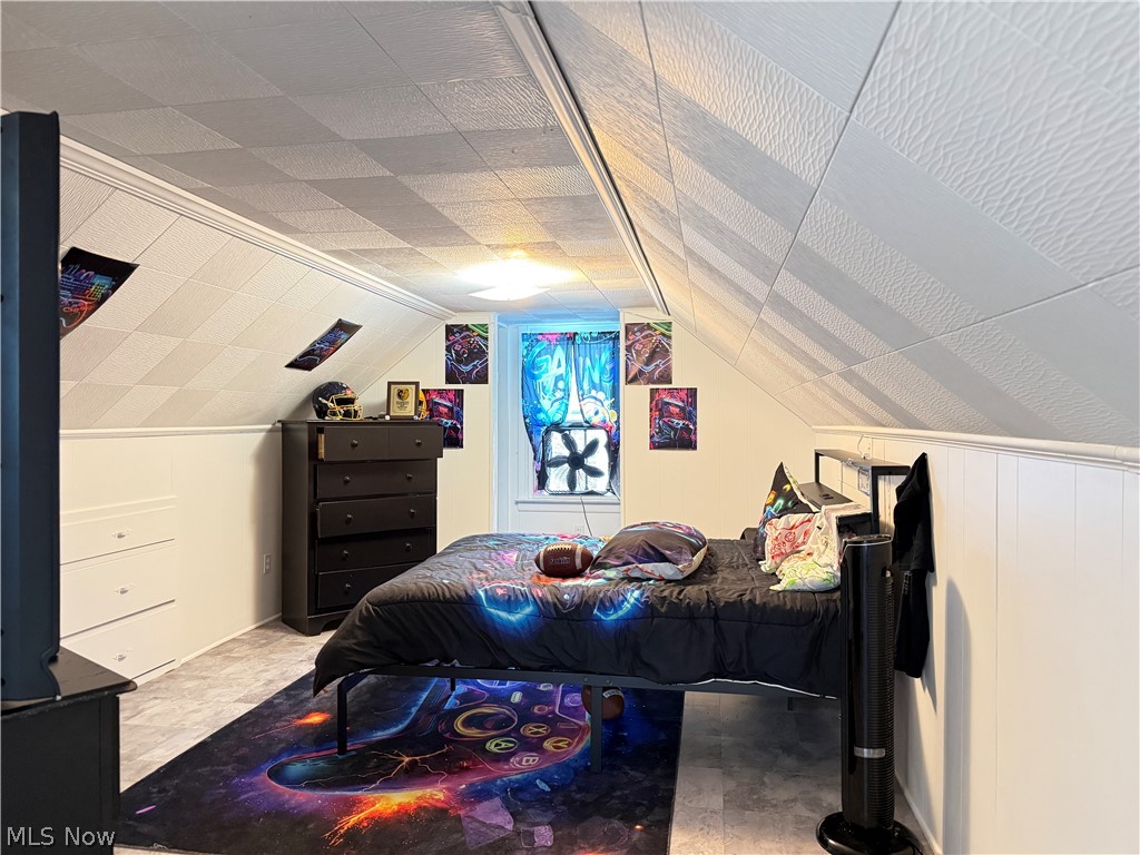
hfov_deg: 71.6
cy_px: 428
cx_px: 570
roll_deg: -0.2
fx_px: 790
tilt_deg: -1.2
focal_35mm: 24
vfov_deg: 56.8
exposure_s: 1/60
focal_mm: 6.76
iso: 500
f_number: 1.78
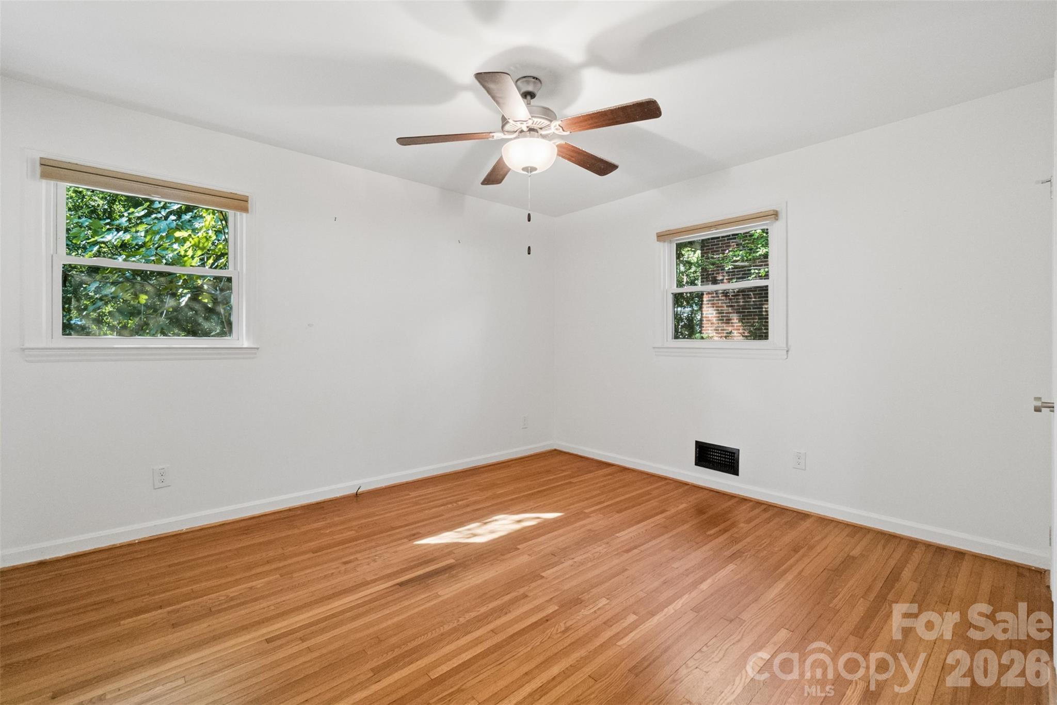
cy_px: 352
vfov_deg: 77.3
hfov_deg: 100.4
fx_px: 440
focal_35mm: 15
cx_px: 528
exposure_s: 1/30
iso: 2000
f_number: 8
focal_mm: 10
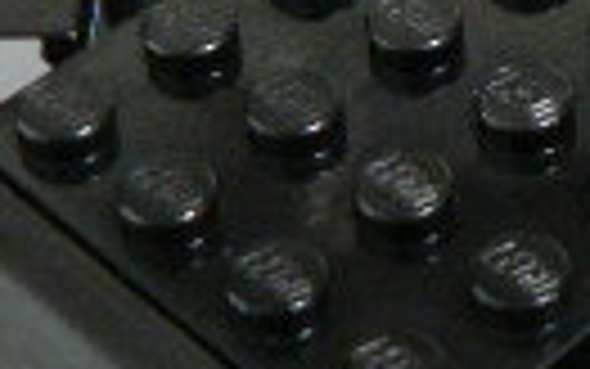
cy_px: -140
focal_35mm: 186
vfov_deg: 7.0
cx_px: 1036
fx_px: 2992
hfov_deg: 10.6
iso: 200
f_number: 2.8
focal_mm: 6
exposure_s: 1/13
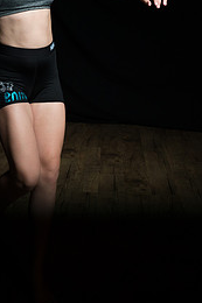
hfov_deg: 21.3
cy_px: 71
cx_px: 40
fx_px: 531
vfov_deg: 31.3
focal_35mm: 63
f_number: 9
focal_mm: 24
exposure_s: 1/250
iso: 200
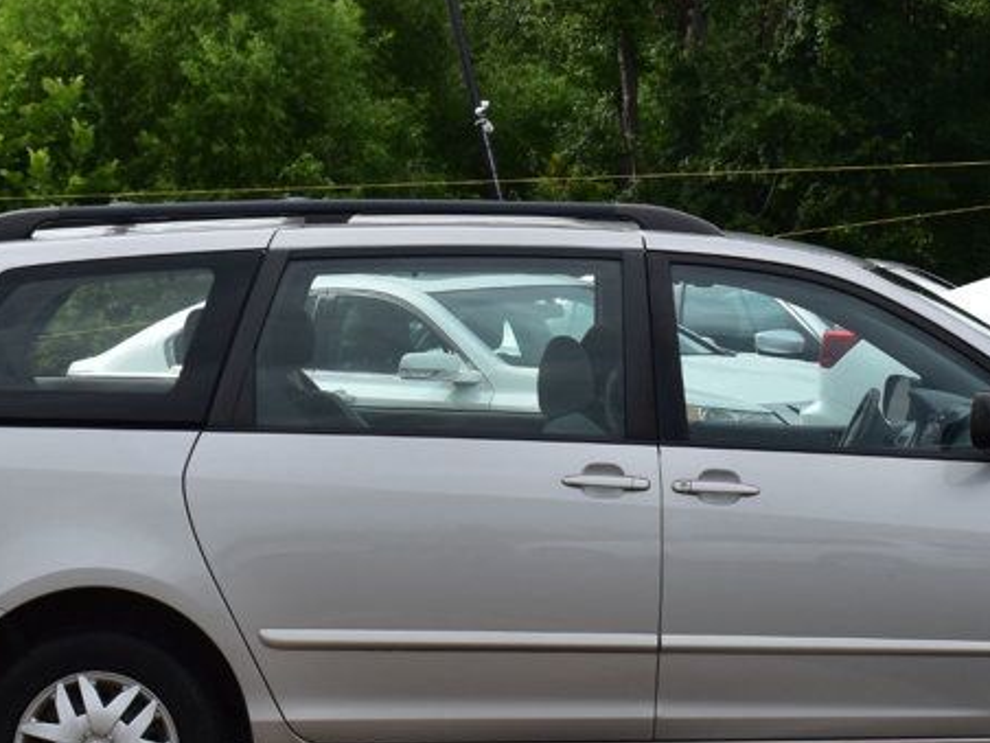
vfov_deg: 11.9
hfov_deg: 15.9
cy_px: 447
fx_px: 3546
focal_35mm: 124
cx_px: 655
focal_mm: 38
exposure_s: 1/320
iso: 400
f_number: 10
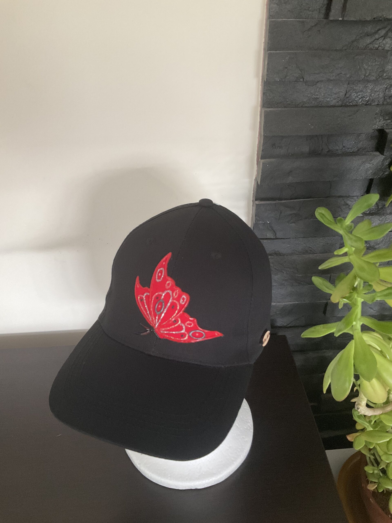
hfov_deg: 48.2
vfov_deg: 61.7
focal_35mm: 29
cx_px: 196
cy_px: 262
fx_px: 438
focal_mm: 3
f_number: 1.8
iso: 250
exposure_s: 1/60
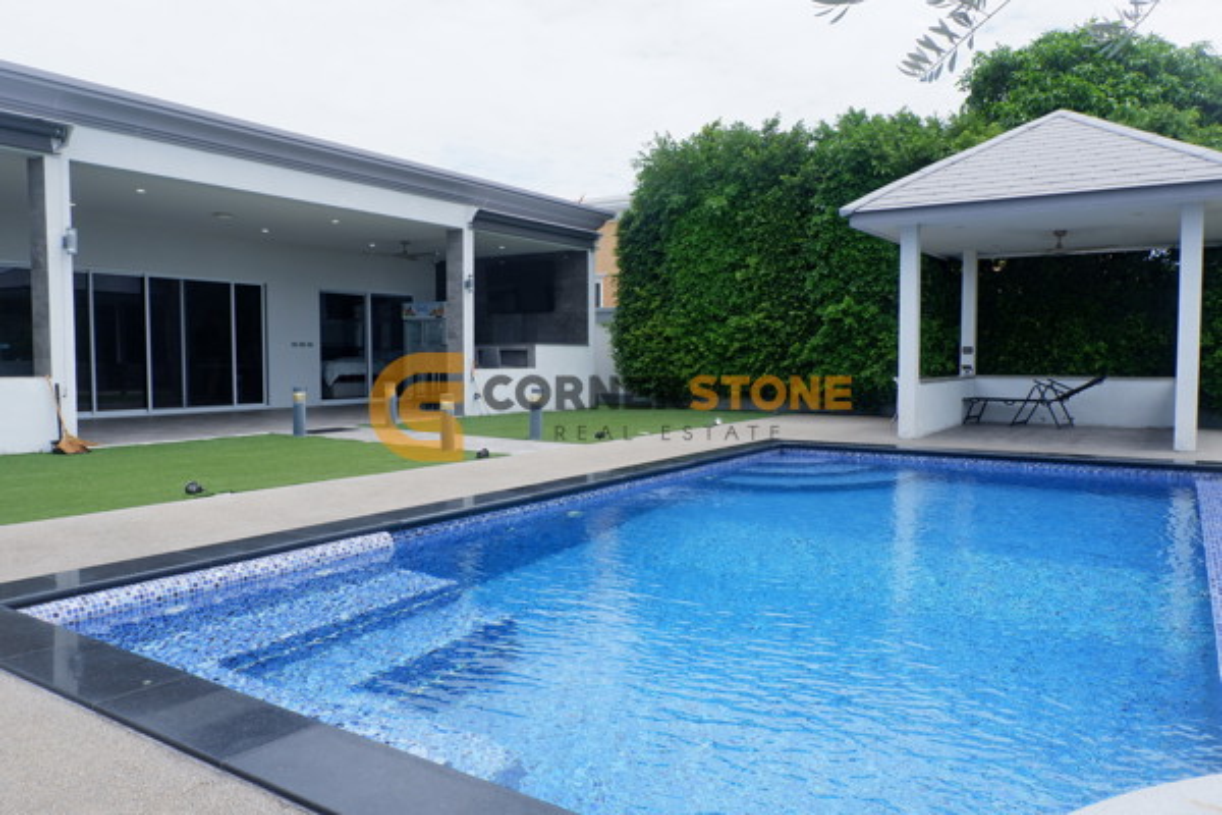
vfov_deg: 53.1
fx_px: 815
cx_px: 611
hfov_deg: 73.7
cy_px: 408
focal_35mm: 24
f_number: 8
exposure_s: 1/640
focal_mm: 16
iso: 400
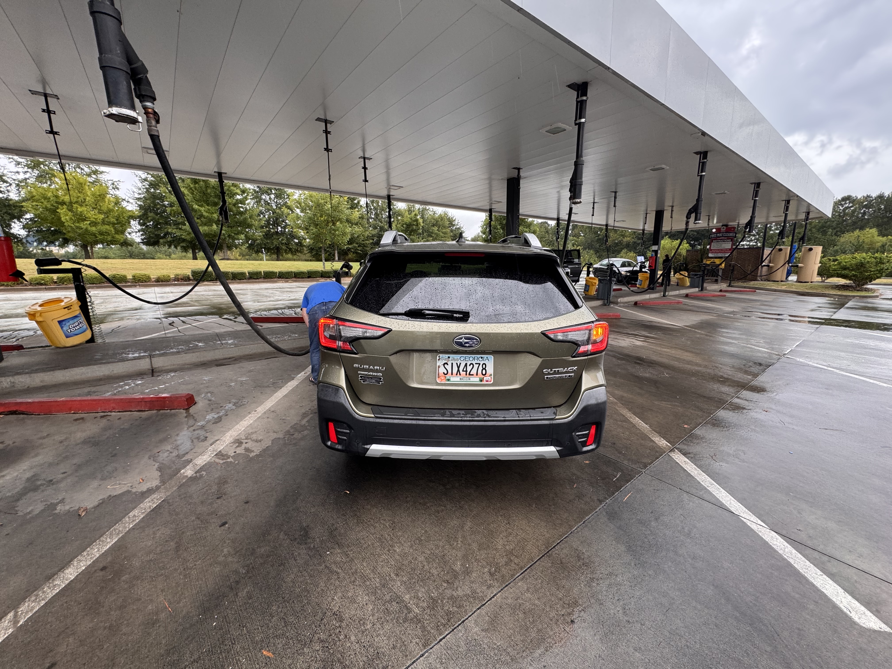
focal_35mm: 14
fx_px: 361
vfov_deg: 85.7
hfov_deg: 102.1
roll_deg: +0.7
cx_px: 446
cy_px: 334
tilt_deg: -10.1
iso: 64
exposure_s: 1/99
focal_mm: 2.22
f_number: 2.2
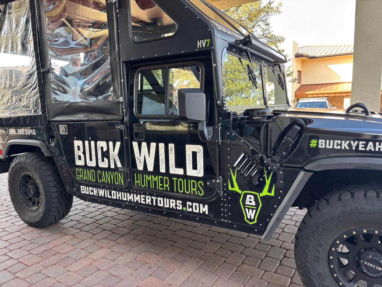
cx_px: 191
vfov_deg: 53.1
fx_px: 287
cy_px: 144
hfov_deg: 67.3
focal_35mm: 26
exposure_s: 1/121
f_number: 1.6
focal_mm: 5.96
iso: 50
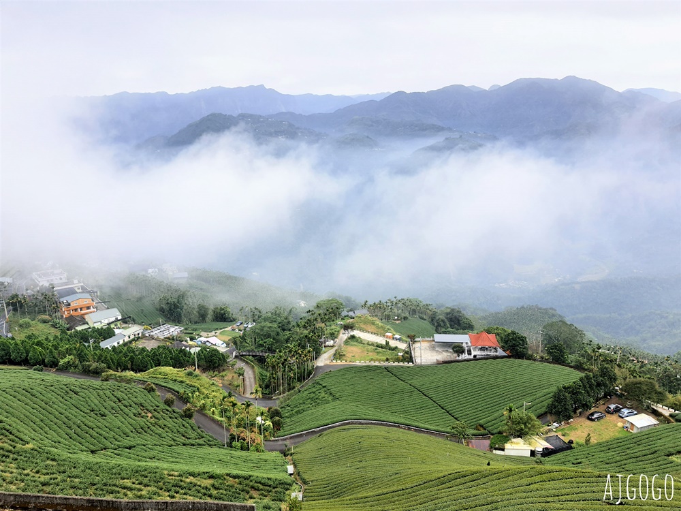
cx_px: 340
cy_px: 256
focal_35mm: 26
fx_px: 511
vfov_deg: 53.1
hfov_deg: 67.3
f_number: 1.7
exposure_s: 1/770
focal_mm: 4.32
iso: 50
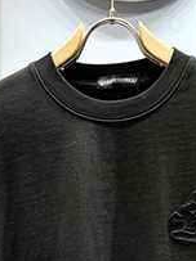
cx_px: 106
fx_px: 657
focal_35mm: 87
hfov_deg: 17.0
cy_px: 270
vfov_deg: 21.6
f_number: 1.5
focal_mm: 5.7
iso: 50
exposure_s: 1/588
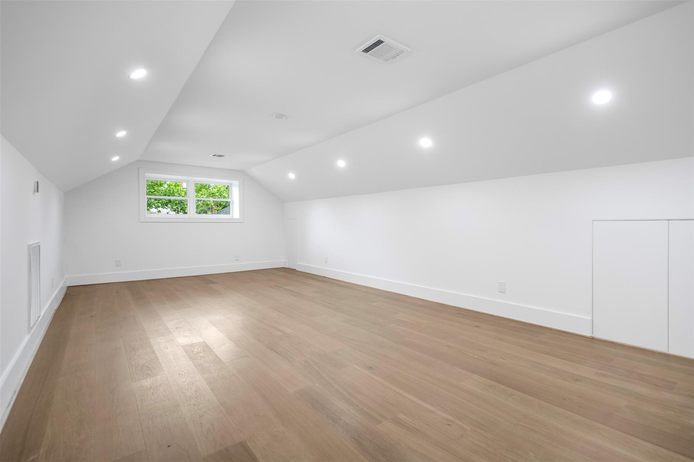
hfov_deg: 96.7
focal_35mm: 16
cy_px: 231
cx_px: 347
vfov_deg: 73.7
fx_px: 308
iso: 250
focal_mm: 16
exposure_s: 1/13
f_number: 9
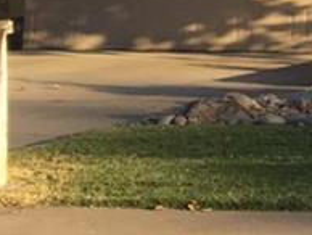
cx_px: 1163
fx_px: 2021
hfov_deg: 7.1
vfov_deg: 6.6
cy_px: -122
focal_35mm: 224
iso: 25
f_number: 2.2
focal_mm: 4.15
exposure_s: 1/519
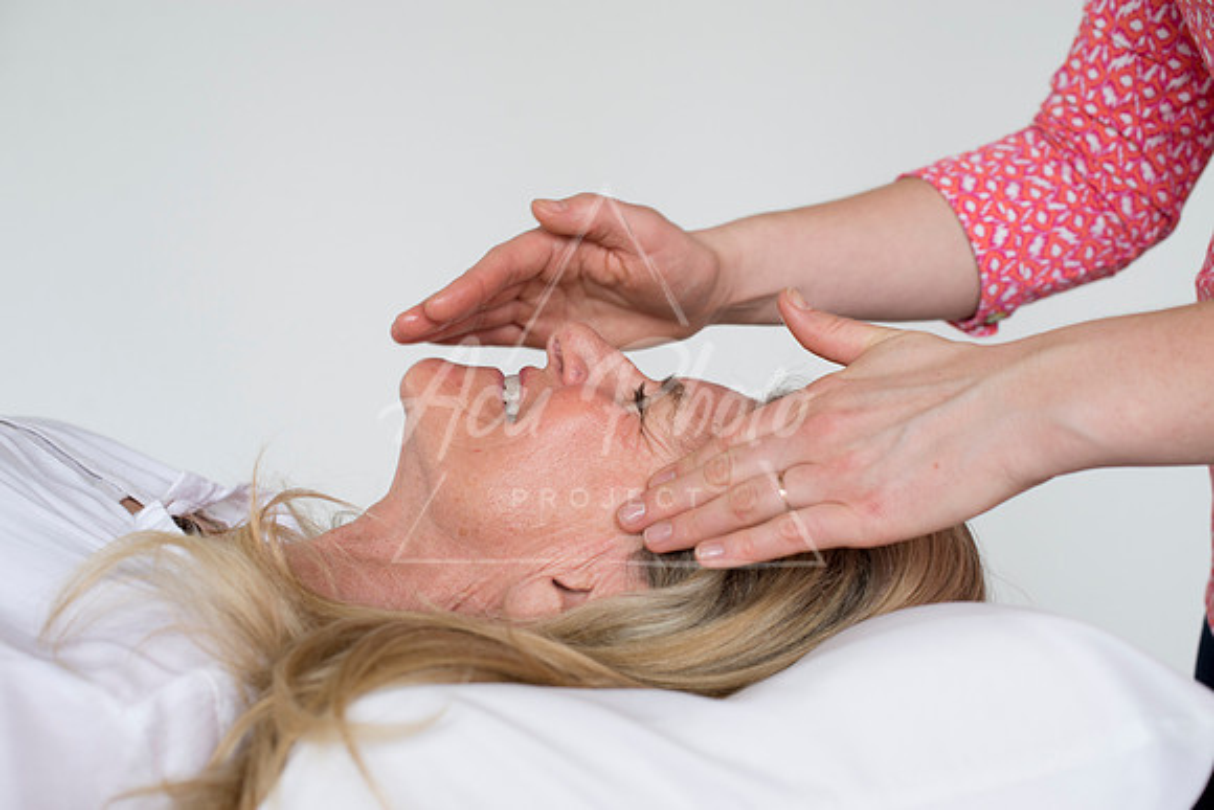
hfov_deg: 39.6
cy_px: 405
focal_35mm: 50
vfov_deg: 27.0
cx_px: 607
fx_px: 1686
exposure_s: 1/200
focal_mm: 50
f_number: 5
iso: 640
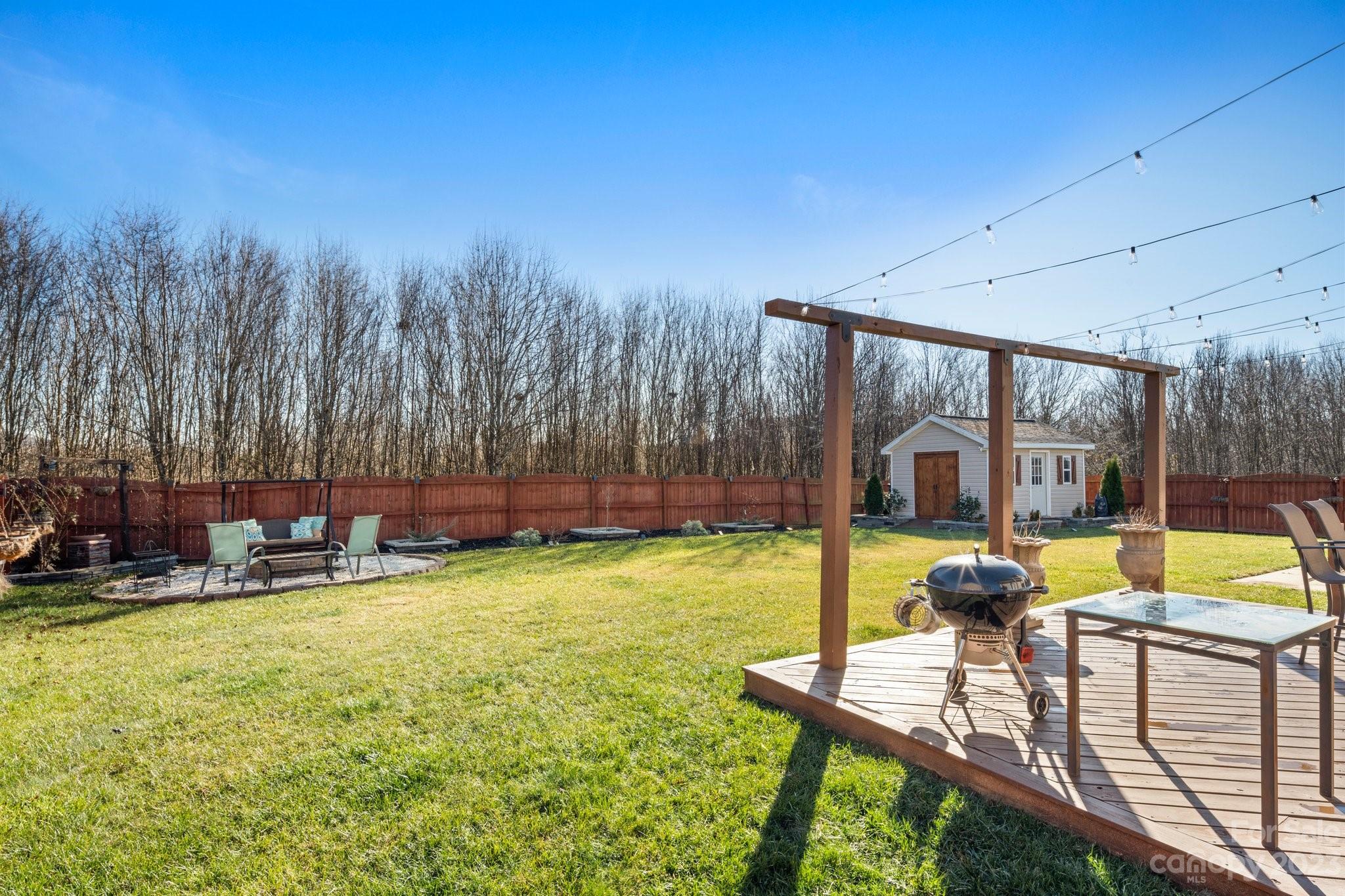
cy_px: 448
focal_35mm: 17
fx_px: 635
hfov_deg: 93.3
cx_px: 672
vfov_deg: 70.4
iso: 400
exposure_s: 1/40
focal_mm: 17
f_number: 16
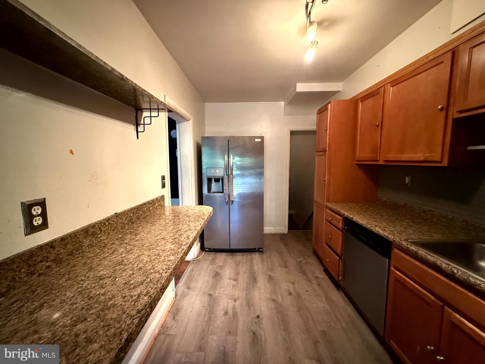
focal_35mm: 14
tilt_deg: -6.3
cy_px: 182
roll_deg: +0.3
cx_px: 242
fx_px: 196
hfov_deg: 102.1
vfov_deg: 85.7
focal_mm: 2.22
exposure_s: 1/40
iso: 1000
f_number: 2.2
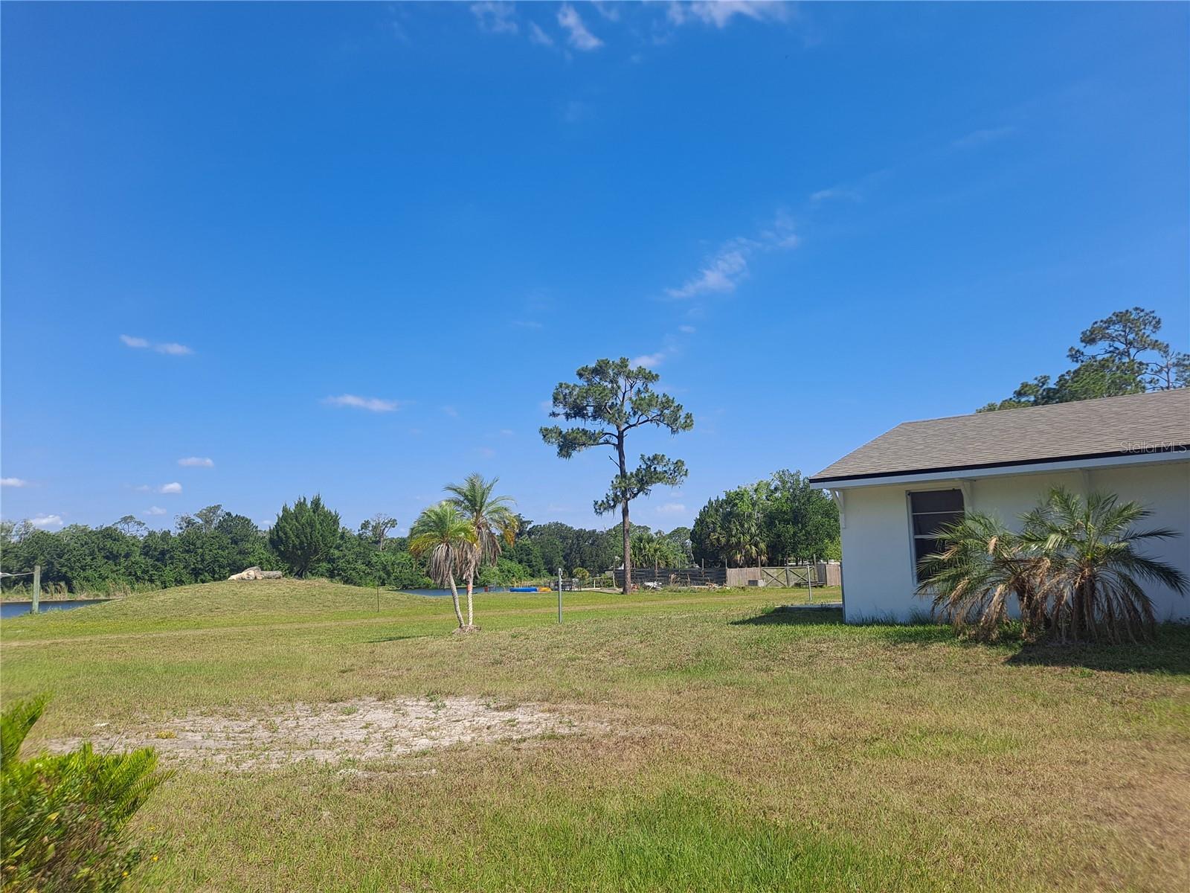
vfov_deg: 54.9
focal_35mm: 25
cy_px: 446
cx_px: 595
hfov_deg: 69.4
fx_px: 859
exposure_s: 1/921
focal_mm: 4.6
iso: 32
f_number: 2
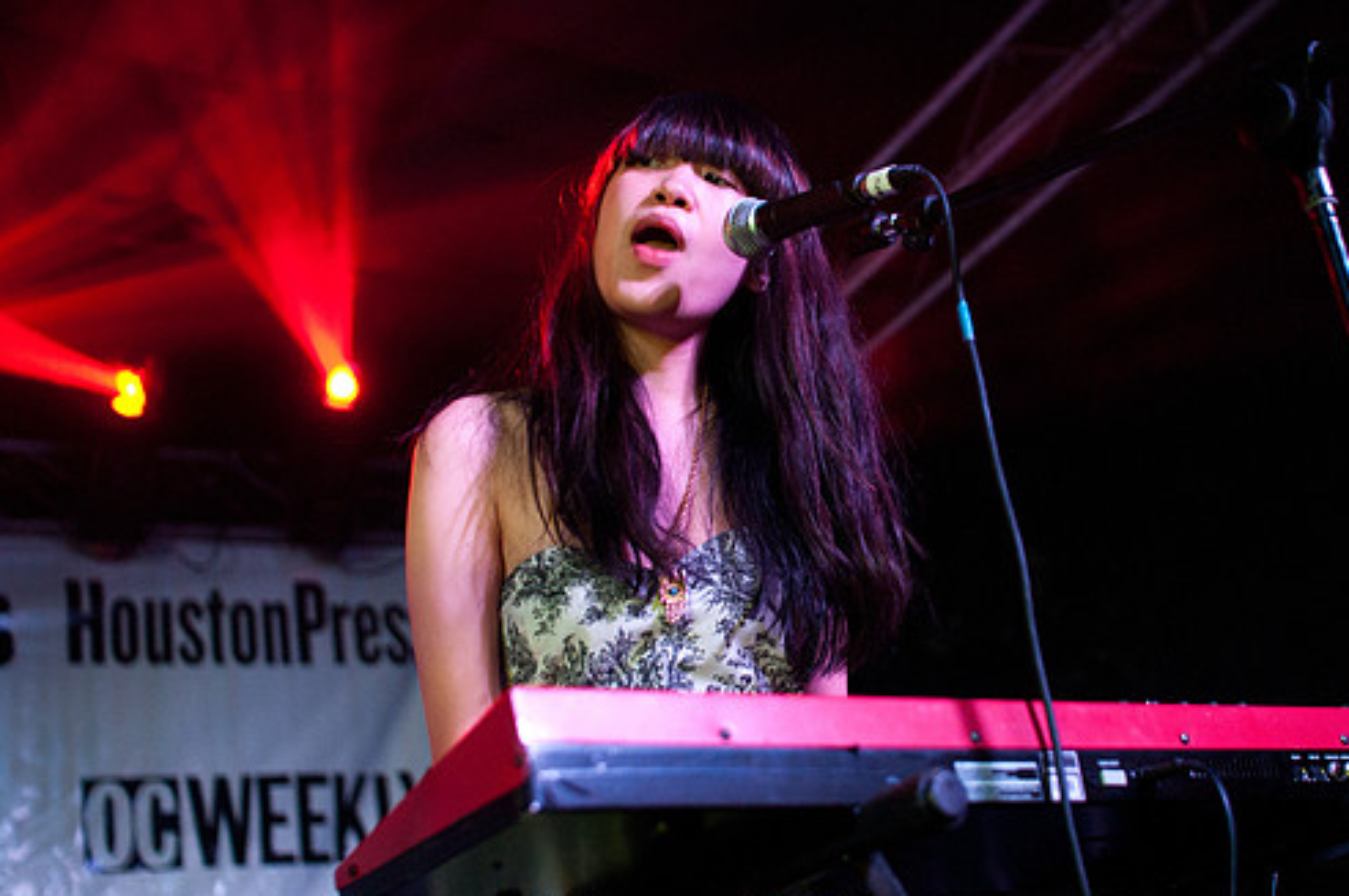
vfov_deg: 25.5
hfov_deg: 37.5
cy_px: 429
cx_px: 787
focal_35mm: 53
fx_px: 1984
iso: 1600
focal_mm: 30
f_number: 2.5
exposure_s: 1/100
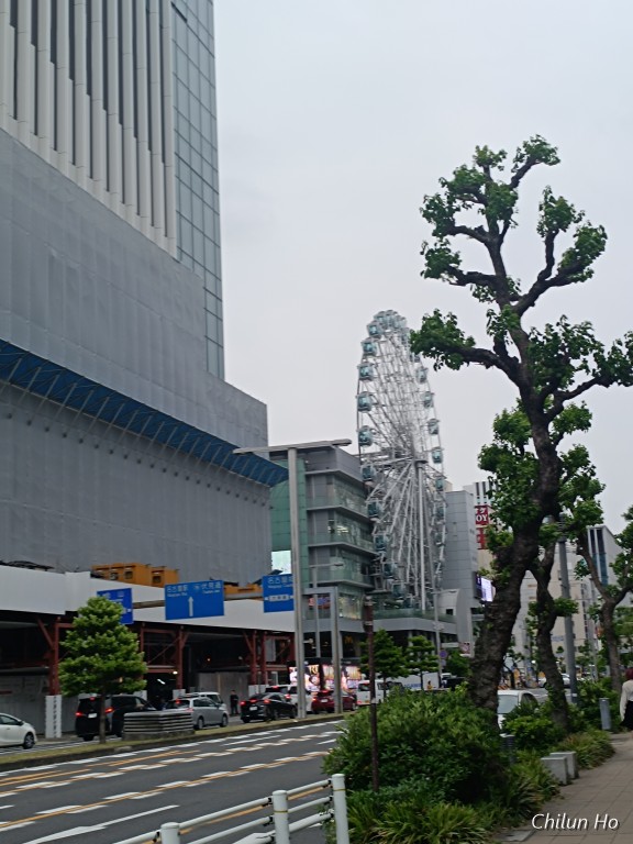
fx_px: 585
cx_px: 316
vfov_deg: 71.6
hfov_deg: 56.8
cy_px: 422
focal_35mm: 24
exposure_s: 1/126
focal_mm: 6.14
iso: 50
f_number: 1.65
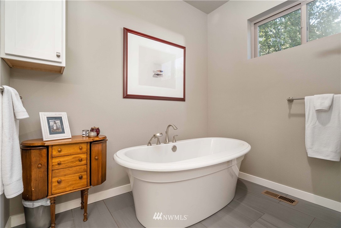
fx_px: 152
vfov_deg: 73.7
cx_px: 170
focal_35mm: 16
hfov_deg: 96.7
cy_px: 114
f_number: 7.1
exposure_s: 1/5
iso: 1000
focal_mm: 16
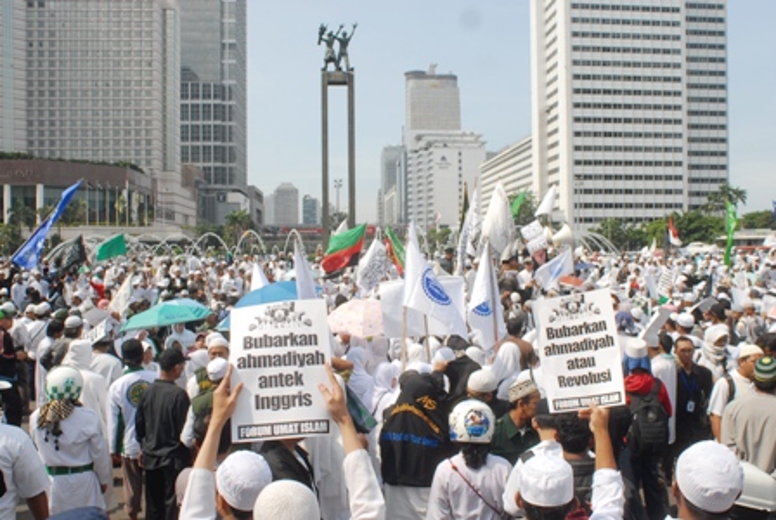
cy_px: 260
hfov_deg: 61.9
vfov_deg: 43.7
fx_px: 648
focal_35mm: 30
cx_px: 388
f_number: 5
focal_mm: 20
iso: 160
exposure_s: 1/1250
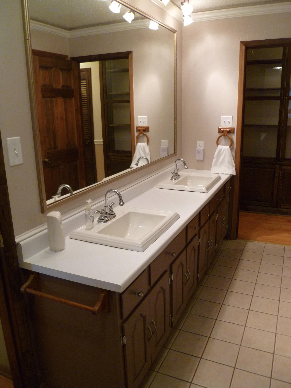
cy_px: 194
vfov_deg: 63.4
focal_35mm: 28
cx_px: 146
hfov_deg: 49.7
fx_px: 314
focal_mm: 5
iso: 400
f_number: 3.3
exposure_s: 1/30
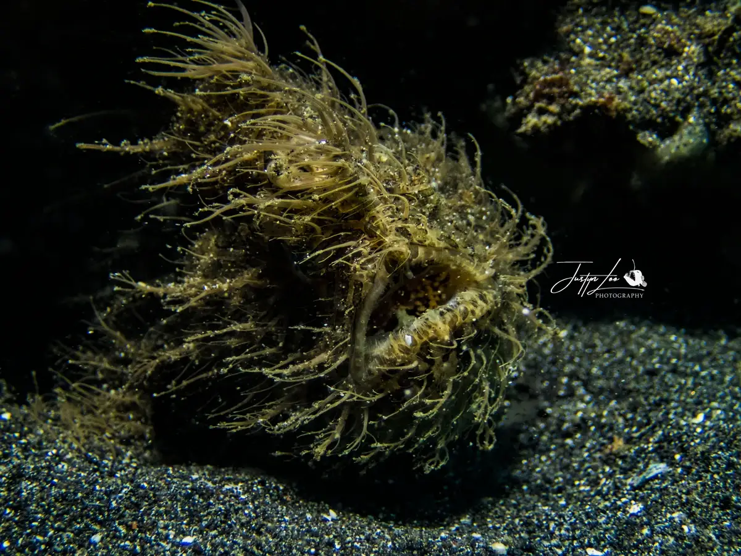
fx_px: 1306
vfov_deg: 24.0
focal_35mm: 61
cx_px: 370
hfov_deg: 31.7
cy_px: 278
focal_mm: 11.01
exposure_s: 1/400
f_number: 3.6
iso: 100
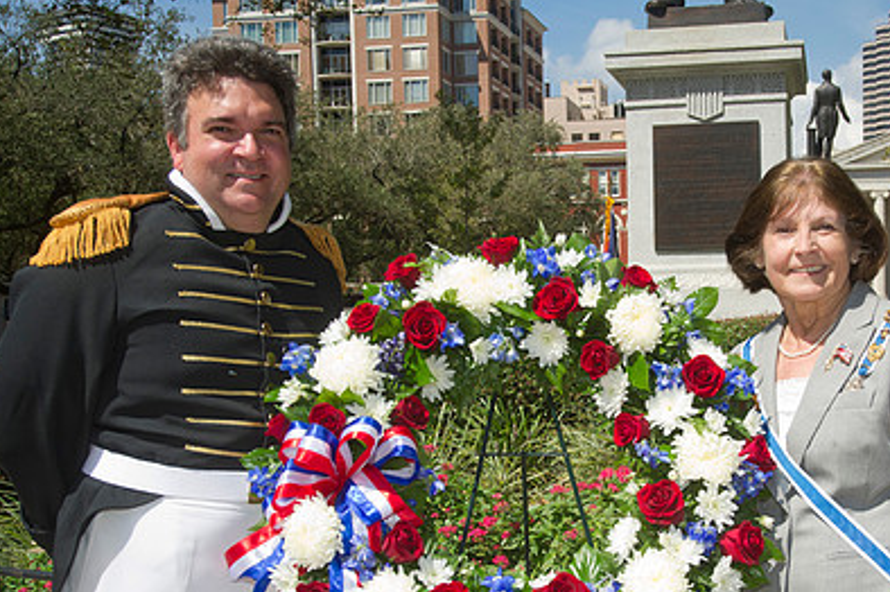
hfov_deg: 39.0
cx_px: 621
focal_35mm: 50
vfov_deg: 26.7
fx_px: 1235
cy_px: 416
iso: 200
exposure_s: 1/250
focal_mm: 34
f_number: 9
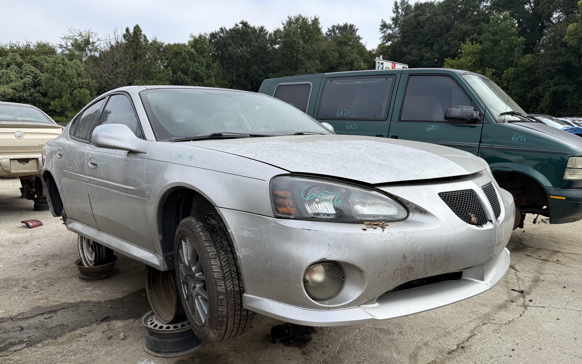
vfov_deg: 47.3
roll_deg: -0.2
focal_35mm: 26
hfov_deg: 70.4
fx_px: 412
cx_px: 287
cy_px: 217
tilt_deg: -7.8
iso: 80
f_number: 1.78
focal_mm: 6.76
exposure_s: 1/2232
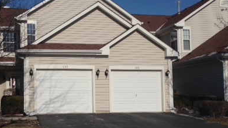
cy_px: 78
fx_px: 357
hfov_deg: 35.3
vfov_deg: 20.3
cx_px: 91
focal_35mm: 59
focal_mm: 4.13
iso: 50
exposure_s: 1/4525
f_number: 2.4
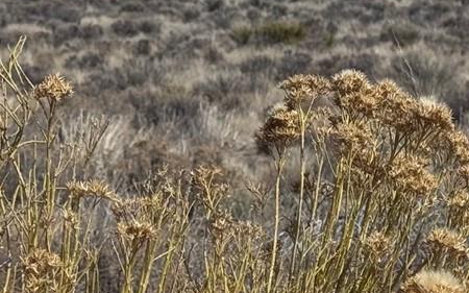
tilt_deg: -7.7
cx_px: 700
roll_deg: -1.0
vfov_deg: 7.2
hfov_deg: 11.1
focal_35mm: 181
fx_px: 2313
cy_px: 249
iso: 64
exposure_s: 1/7937
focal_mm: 6.76
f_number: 1.78
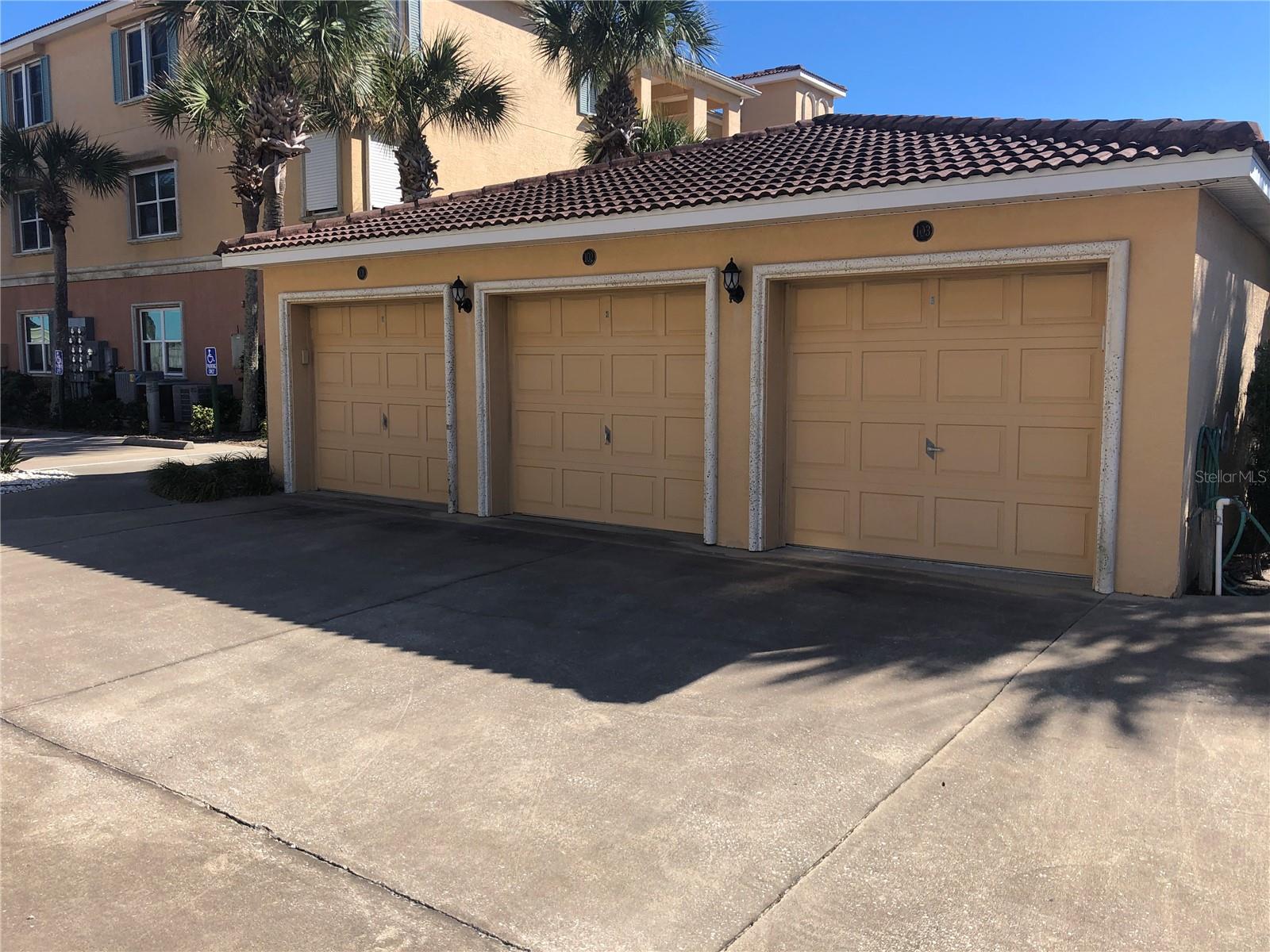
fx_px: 1027
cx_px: 635
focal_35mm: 28
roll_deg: -0.5
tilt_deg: -5.3
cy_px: 476
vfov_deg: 49.7
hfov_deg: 63.4
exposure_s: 1/1215
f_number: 1.8
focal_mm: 3.99
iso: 20
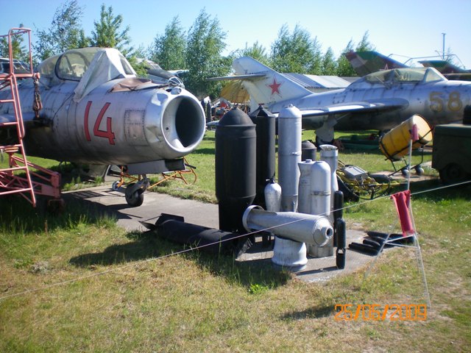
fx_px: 517
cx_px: 236
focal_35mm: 38
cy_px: 176
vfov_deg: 37.7
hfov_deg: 49.0
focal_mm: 6.3
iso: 64
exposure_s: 1/640
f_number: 3.1
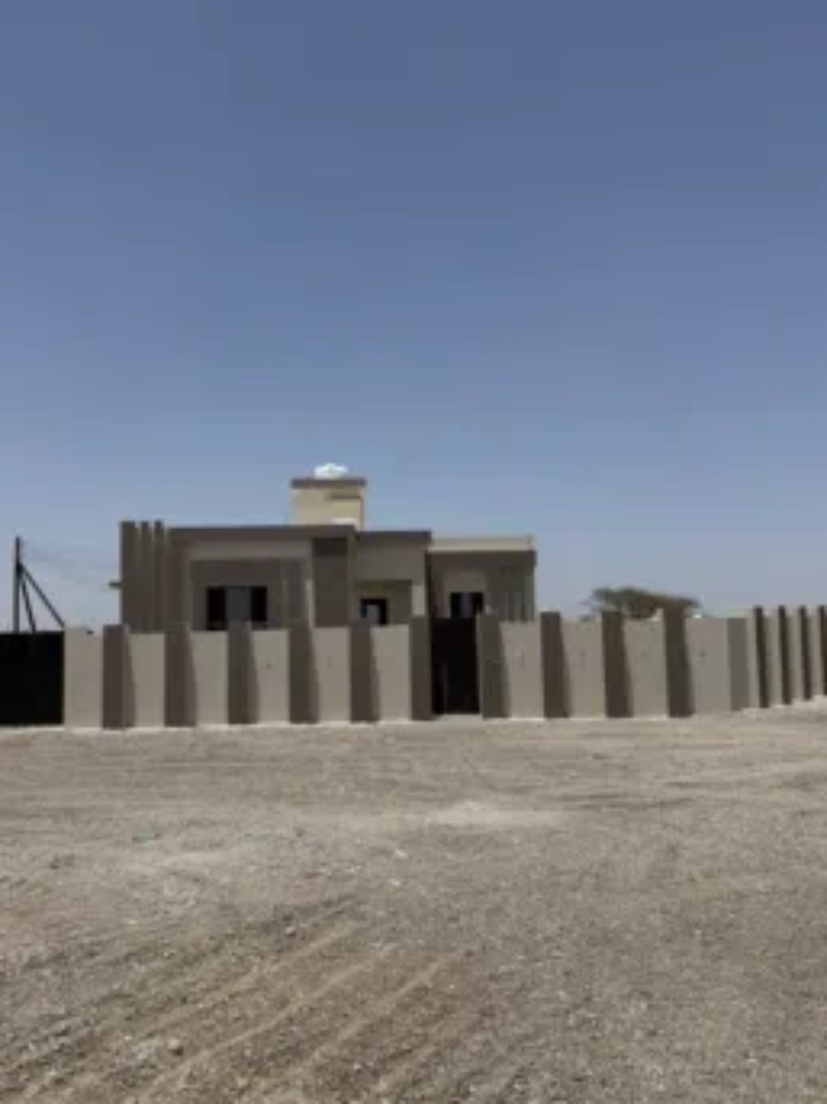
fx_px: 892
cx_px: 376
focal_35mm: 28
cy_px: 566
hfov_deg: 49.7
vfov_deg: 63.5
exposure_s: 1/9091
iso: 80
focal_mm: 6.76
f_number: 1.78
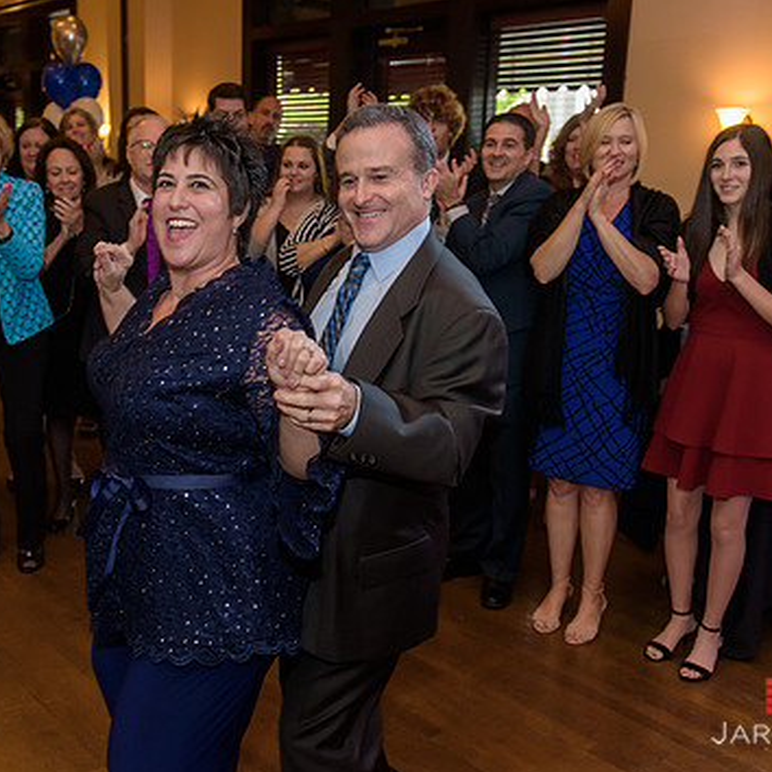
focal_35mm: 39
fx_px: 984
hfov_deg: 42.5
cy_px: 370
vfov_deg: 42.8
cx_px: 288
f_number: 3.2
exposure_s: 1/125
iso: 1600
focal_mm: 28
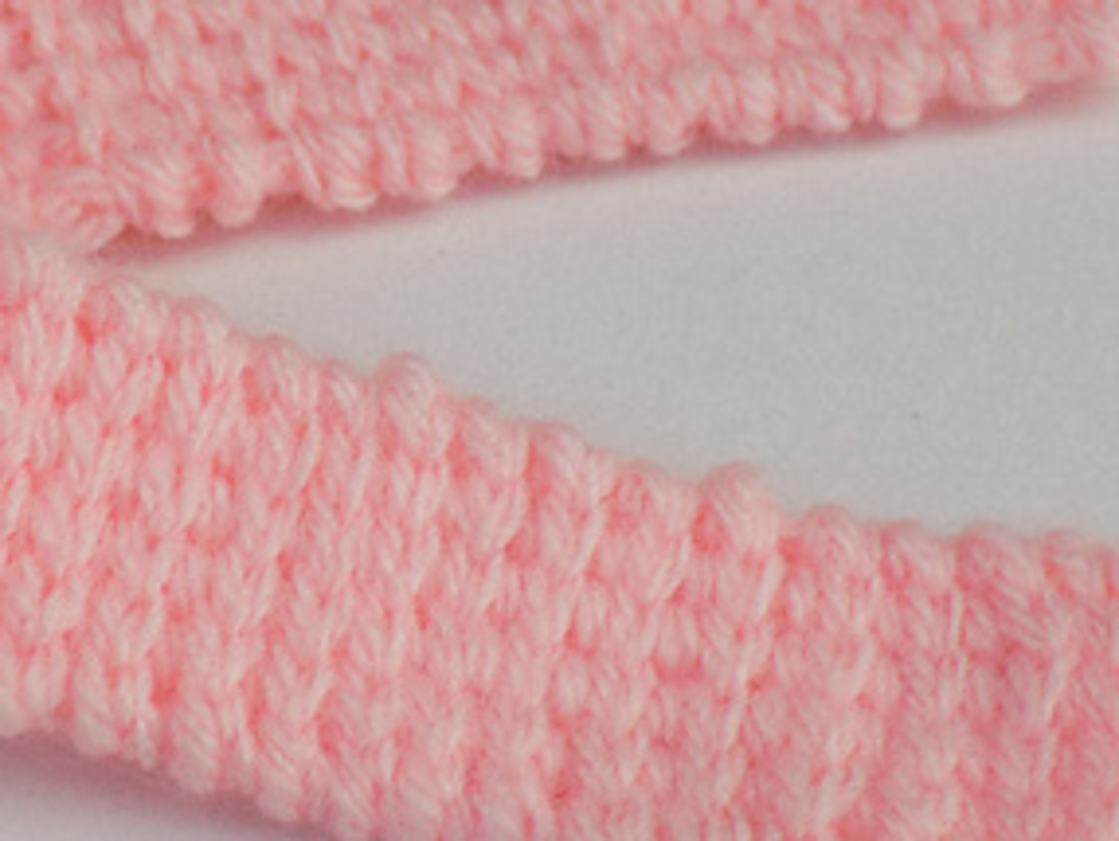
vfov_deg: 11.2
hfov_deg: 14.9
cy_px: 348
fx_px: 4271
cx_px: 348
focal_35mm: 132
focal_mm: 10.5
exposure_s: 1/320
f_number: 4
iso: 80
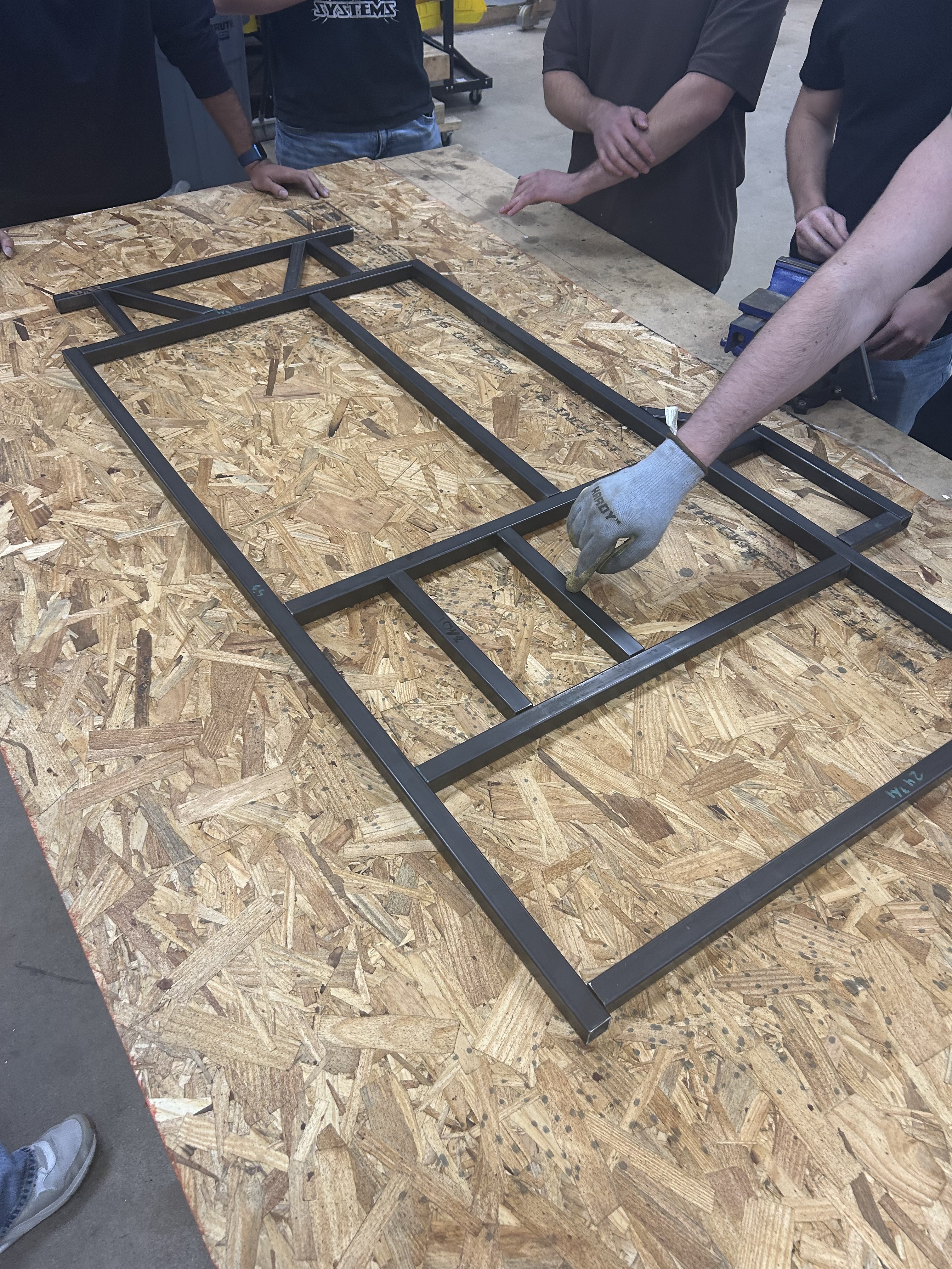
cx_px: 476
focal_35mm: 26
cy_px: 634
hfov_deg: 53.1
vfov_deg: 67.3
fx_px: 953
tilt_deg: -45.5
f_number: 1.5
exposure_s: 1/120
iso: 125
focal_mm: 5.7
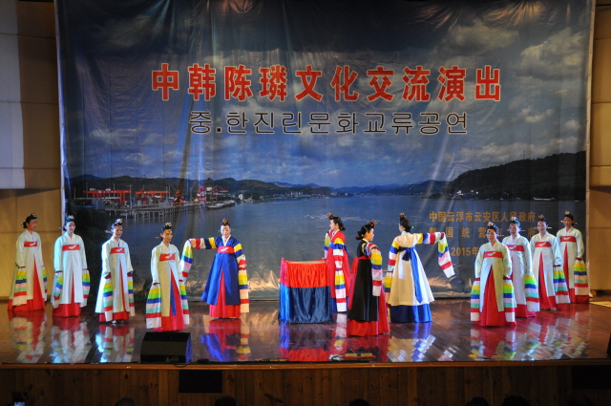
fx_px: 1170
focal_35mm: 69
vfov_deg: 19.7
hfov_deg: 29.3
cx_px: 306
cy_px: 203
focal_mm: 46
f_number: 6.3
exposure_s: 1/160
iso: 800
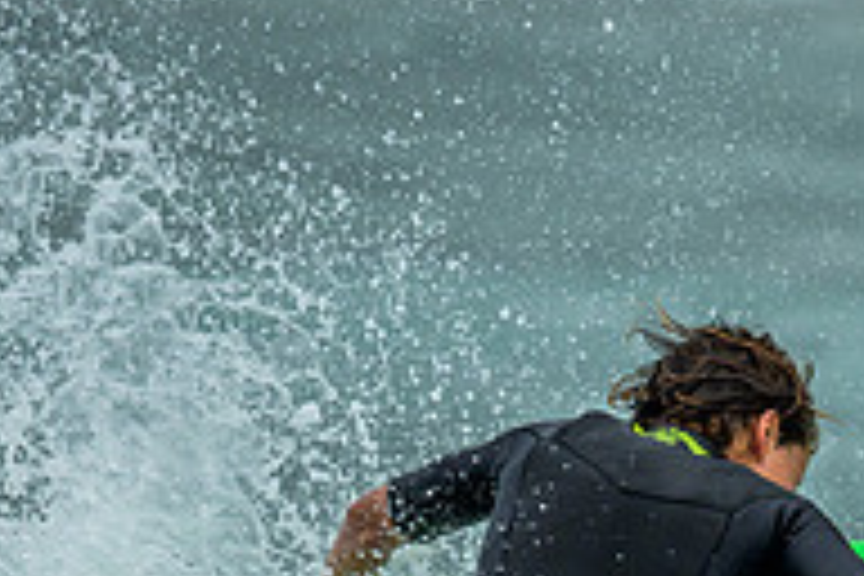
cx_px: 1533
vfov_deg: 0.4
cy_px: 1066
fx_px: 79914
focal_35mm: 3330
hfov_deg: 0.6
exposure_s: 1/2000
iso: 180
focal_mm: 800
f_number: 6.3
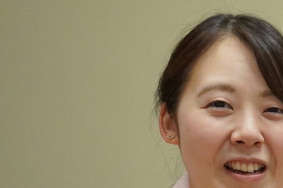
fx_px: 952
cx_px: 520
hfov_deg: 14.7
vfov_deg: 10.8
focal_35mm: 121
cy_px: 294
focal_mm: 19
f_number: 4
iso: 1600
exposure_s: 1/160
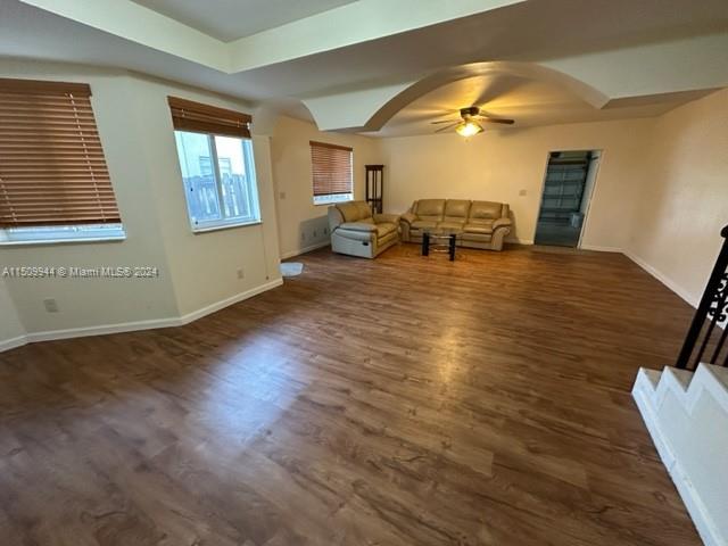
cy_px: 273
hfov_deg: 102.1
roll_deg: +0.2
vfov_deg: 85.7
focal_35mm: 14
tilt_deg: -17.9
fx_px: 294
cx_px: 364
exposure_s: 1/60
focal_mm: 2.22
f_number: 2.2
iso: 640
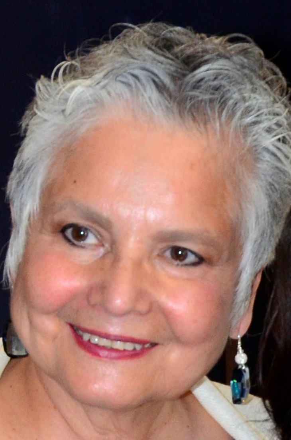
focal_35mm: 66
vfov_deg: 30.6
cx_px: 146
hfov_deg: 20.5
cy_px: 220
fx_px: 804
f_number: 8
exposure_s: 1/60
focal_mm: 44
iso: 800
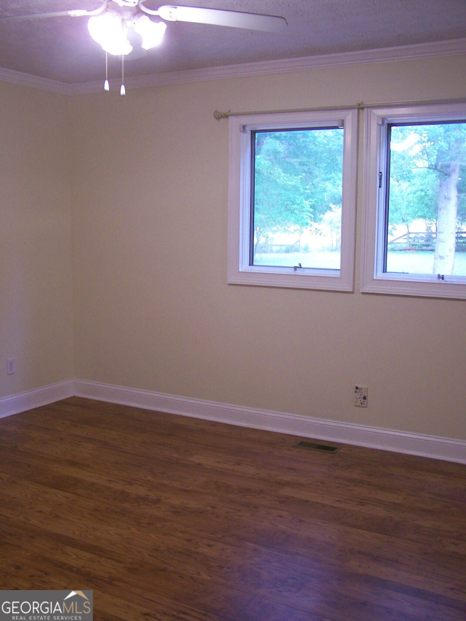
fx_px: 682
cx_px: 233
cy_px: 310
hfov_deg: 37.7
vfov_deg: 49.0
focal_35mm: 38
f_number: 2.8
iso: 160
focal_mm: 6.3
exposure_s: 1/25
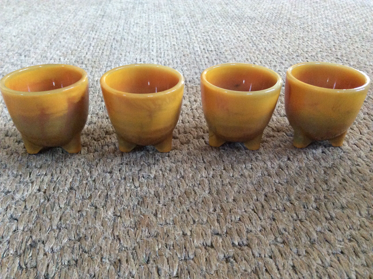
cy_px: 140
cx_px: 186
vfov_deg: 44.1
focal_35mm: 32
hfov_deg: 56.9
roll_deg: +0.3
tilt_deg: -32.1
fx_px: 344
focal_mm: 3.3
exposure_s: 1/20
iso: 250
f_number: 2.4
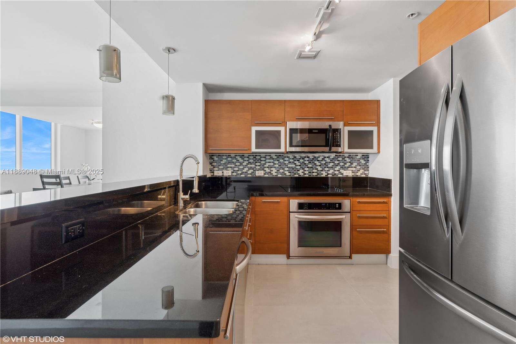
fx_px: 245
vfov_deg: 70.1
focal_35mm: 17
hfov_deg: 93.0
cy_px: 172
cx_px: 258
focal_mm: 17.1
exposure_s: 1/5
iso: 250
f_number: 9
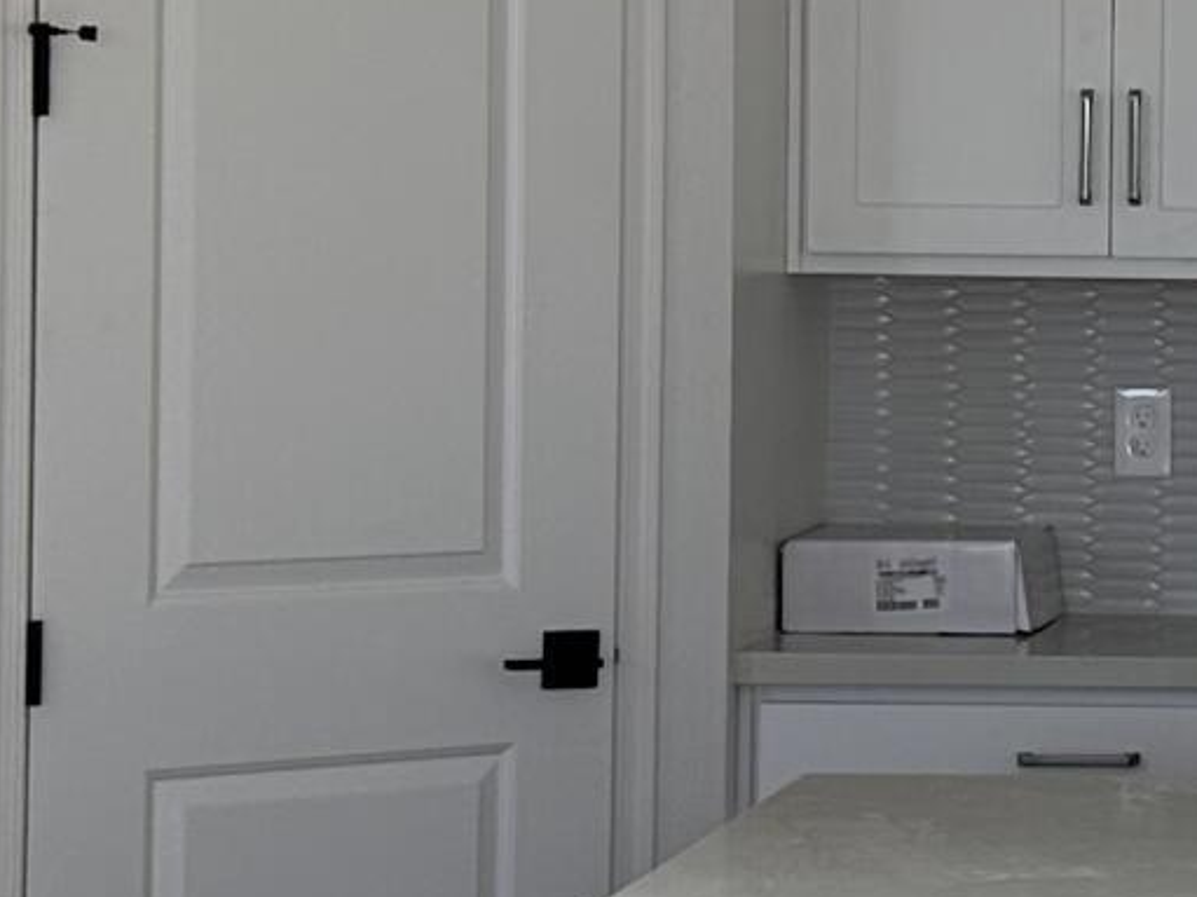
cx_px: 1558
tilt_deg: -2.9
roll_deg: -2.0
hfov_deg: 13.5
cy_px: 286
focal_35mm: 141
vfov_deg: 10.5
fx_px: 4875
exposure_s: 1/308
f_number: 1.78
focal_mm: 6.86
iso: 80
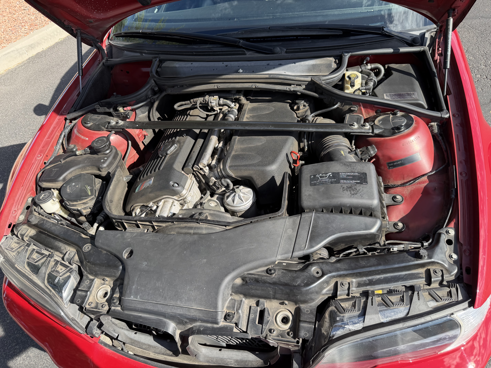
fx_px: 340
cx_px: 246
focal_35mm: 24
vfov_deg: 56.8
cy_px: 184
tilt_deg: -43.6
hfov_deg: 71.6
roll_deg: +13.0
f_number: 1.78
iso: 100
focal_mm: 6.76
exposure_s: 1/1292
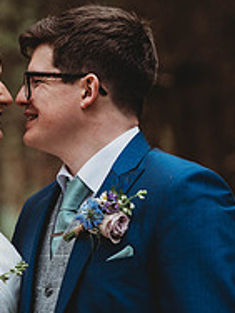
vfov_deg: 5.0
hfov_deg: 3.7
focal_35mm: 400
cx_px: 50
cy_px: 179
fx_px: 3621
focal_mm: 135
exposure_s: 1/200
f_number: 3.2
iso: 450
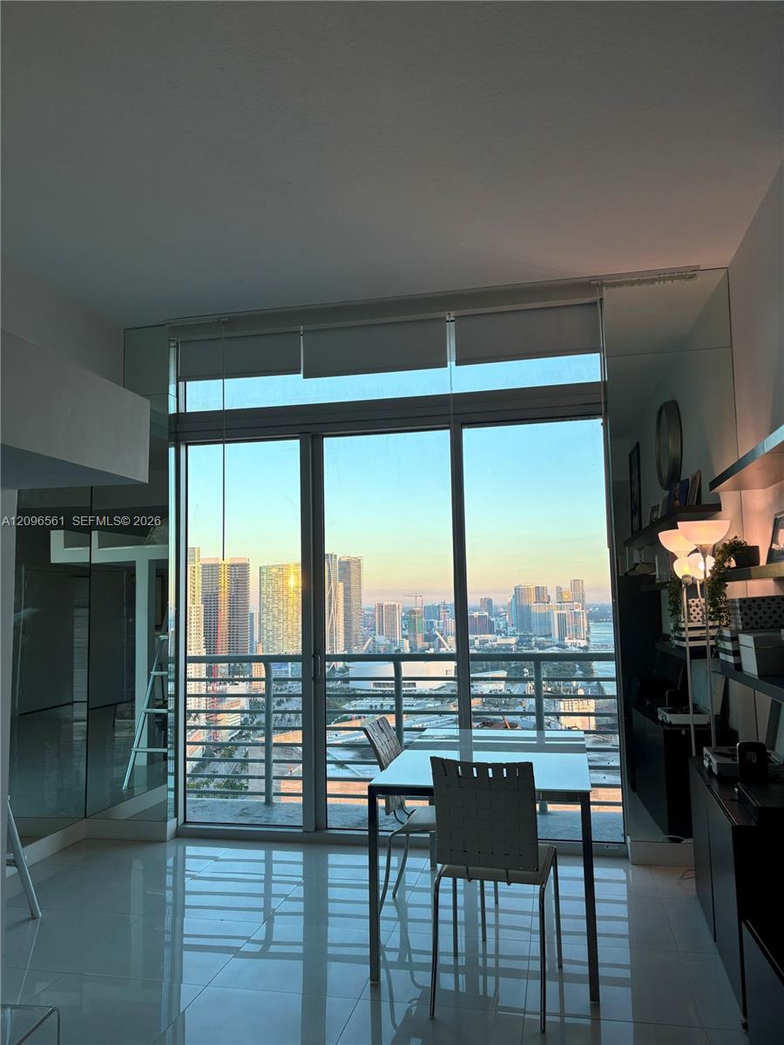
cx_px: 392
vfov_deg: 67.3
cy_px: 522
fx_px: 785
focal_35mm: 26
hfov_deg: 53.1
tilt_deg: +5.3
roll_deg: +0.6
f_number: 1.6
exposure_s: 1/121
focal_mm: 5.96
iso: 32
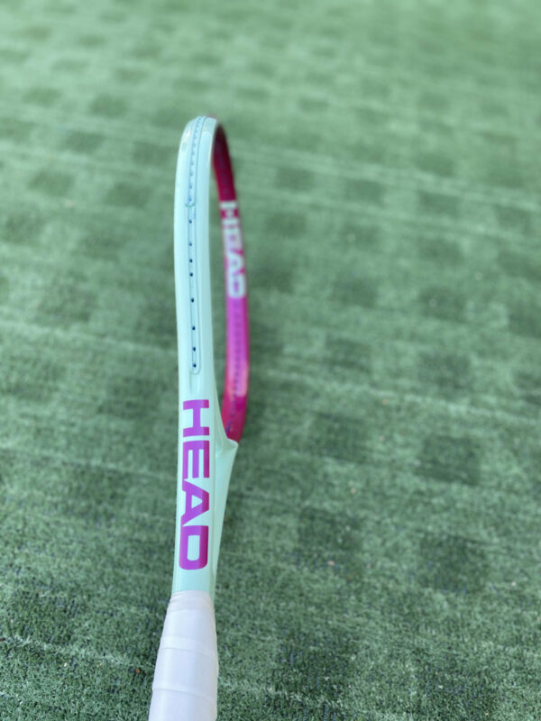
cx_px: 270
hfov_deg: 53.1
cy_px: 360
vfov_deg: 67.3
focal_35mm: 26
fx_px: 542
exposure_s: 1/429
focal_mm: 4.2
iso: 32
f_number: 1.8
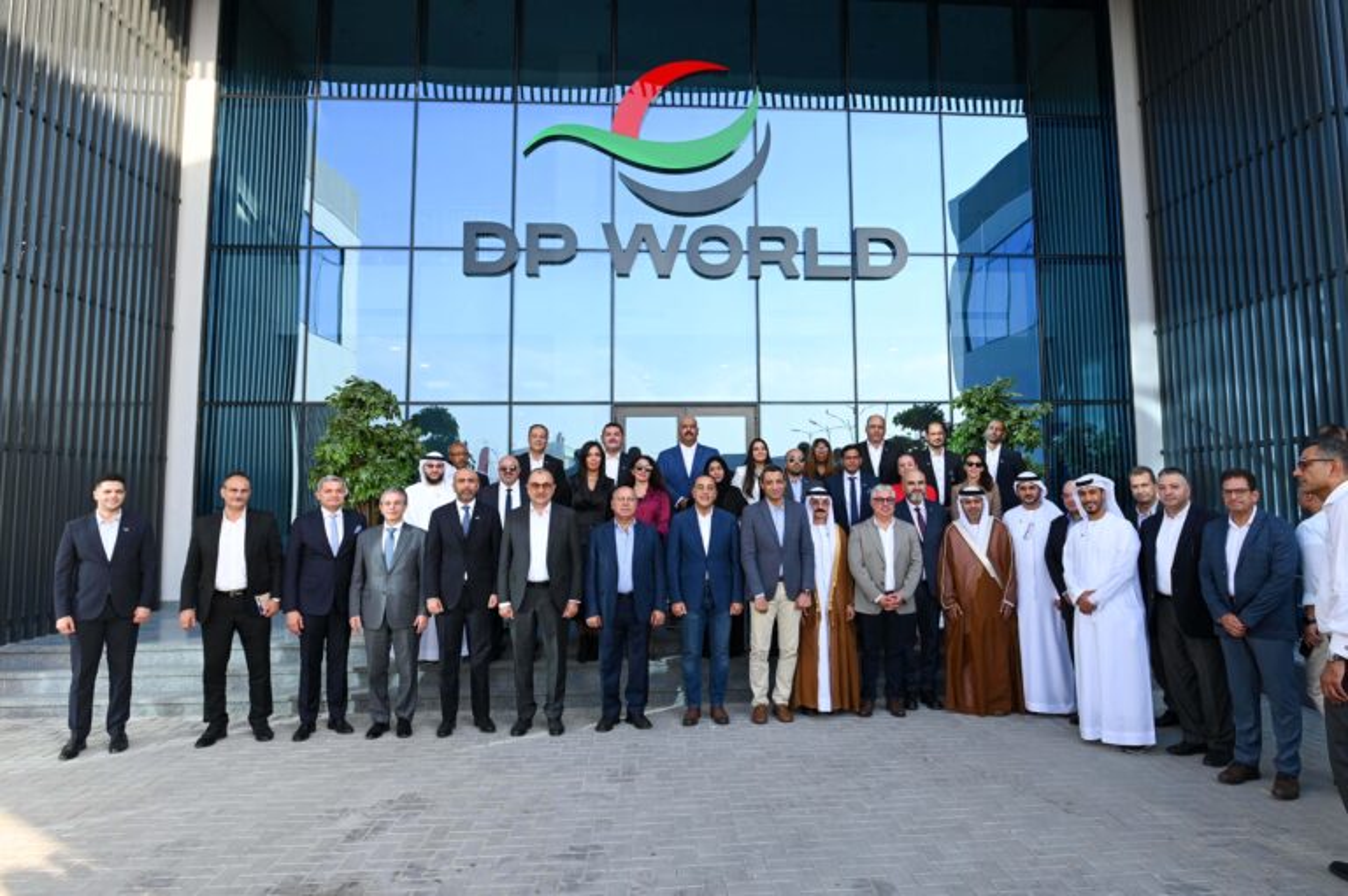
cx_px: 674
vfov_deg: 64.5
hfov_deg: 86.9
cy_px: 448
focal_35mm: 19
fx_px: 711
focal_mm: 19
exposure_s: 1/800
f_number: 5
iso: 500
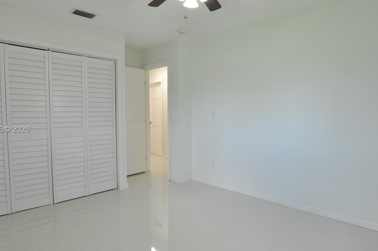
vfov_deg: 59.3
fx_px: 220
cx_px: 191
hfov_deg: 81.3
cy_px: 130
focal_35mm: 21
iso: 400
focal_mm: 10
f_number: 8
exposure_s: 1/13
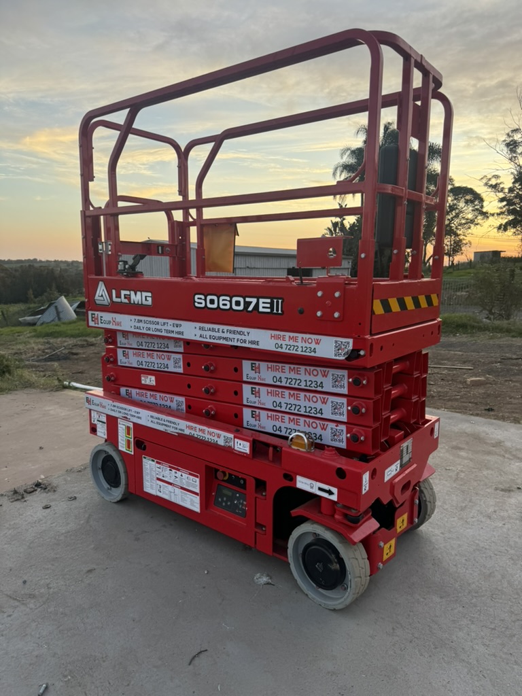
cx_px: 261
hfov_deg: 56.8
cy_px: 348
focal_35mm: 24
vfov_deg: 71.6
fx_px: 483
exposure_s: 1/270
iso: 64
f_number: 1.78
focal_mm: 6.76
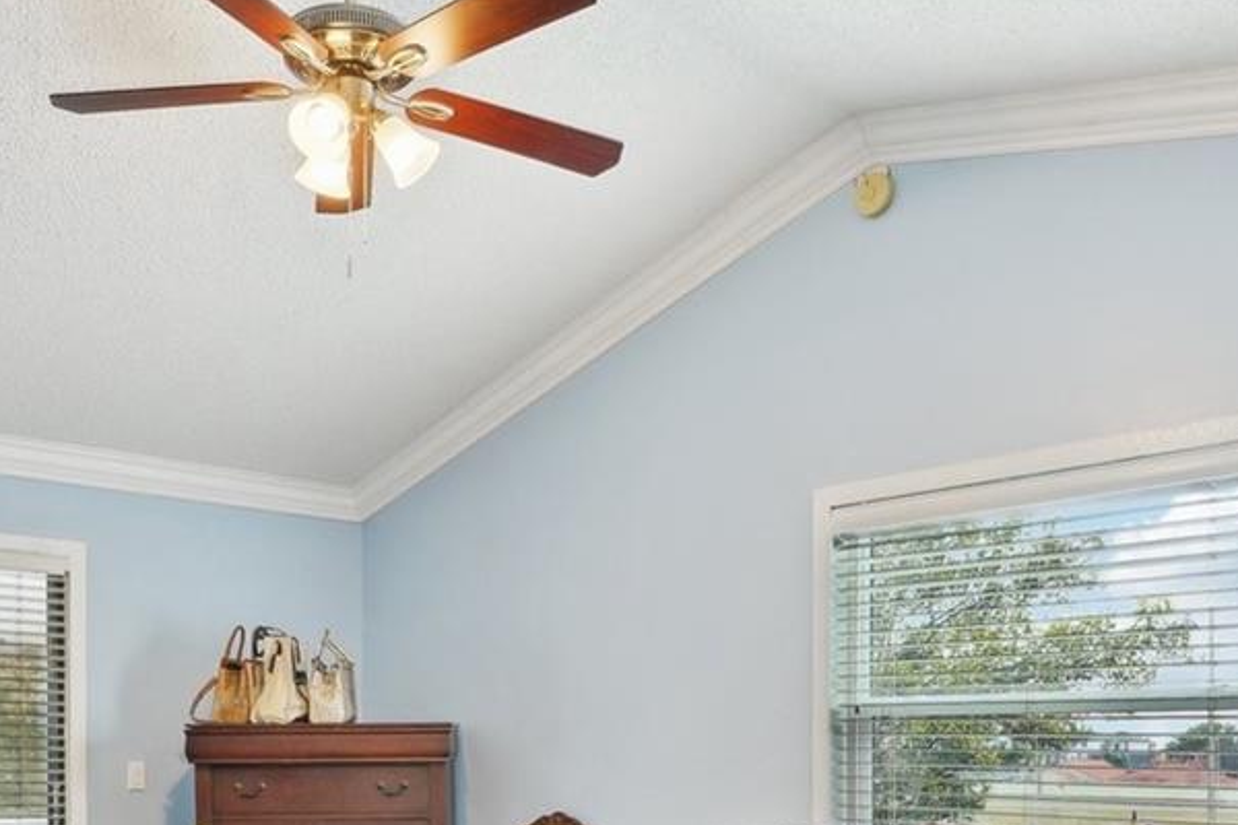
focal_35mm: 40
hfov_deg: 48.4
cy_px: 747
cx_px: 576
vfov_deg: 31.8
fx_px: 1375
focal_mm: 15
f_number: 8
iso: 640
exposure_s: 1/20
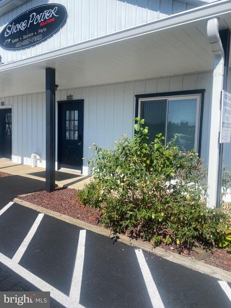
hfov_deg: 53.0
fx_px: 231
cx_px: 116
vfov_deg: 67.3
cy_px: 154
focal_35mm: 26
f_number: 1.8
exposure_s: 1/3300
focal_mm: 4.25
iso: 32
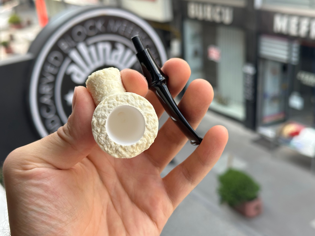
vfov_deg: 30.3
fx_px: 437
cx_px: 158
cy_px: 118
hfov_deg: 39.7
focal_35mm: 48
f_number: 1.78
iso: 64
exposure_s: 1/419
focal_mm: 6.86
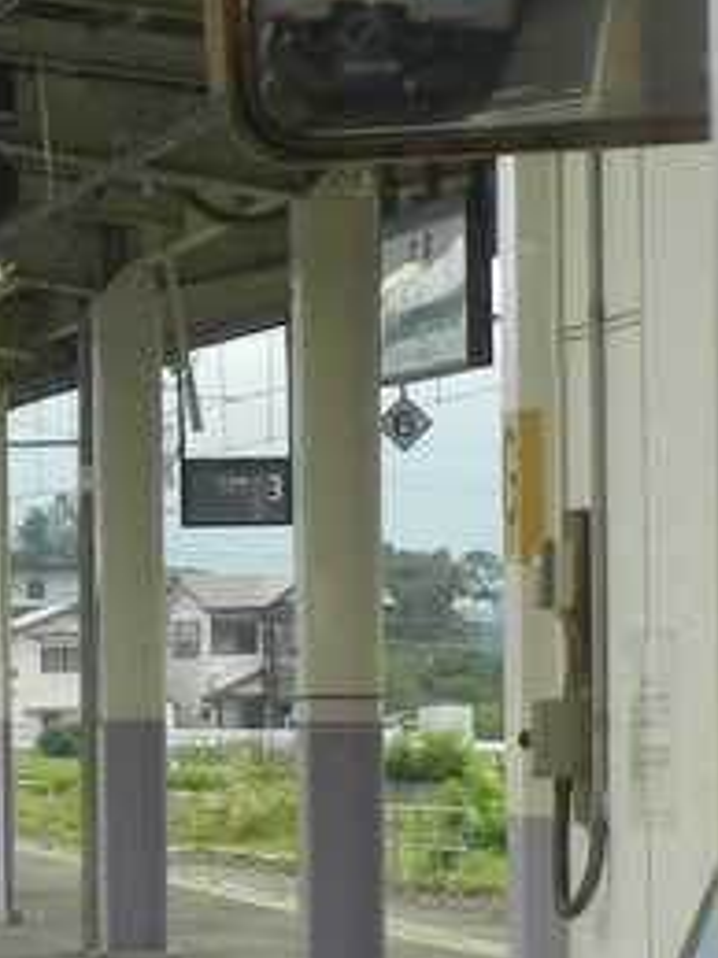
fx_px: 6809
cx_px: -714
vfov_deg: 8.0
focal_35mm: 246
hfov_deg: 5.9
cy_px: 762
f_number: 4.4
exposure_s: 1/160
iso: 160
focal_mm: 9.4
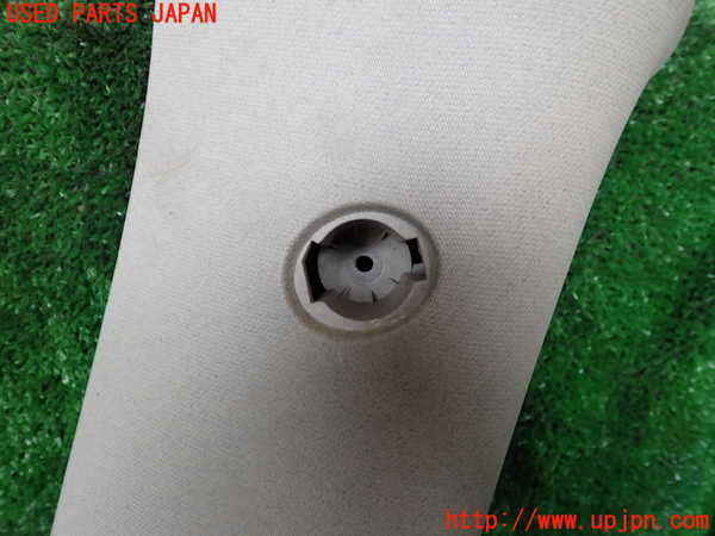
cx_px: 358
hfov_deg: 60.0
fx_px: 620
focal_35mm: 30
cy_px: 268
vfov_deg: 46.8
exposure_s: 1/60
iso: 160
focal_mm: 5.4
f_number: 2.3
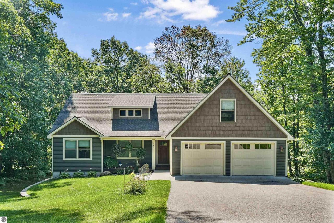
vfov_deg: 37.9
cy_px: 112
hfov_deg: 54.4
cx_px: 167
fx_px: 325
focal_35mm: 35
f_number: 16
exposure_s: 1/250
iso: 400
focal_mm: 35
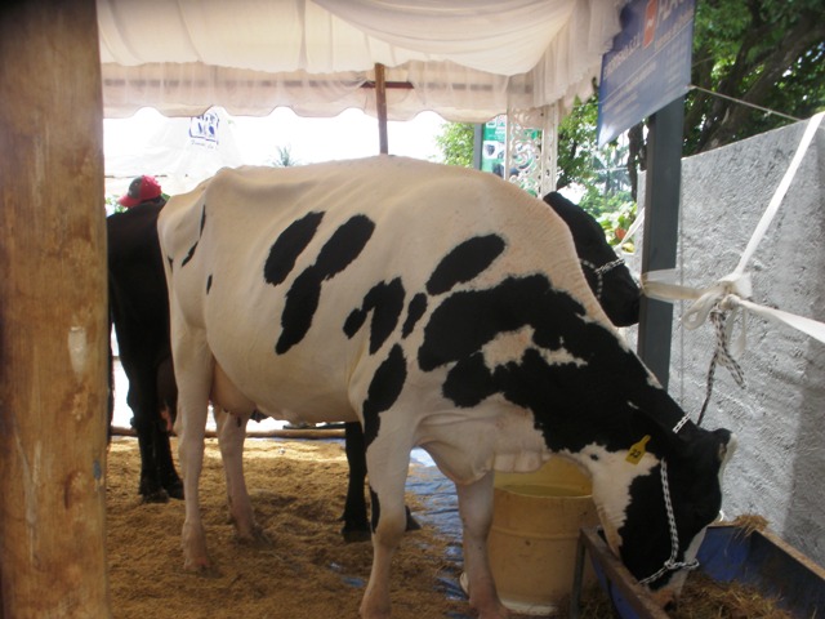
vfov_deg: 39.7
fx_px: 858
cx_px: 412
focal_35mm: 36
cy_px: 310
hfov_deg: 51.4
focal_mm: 6.3
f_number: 5.6
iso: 64
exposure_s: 1/80
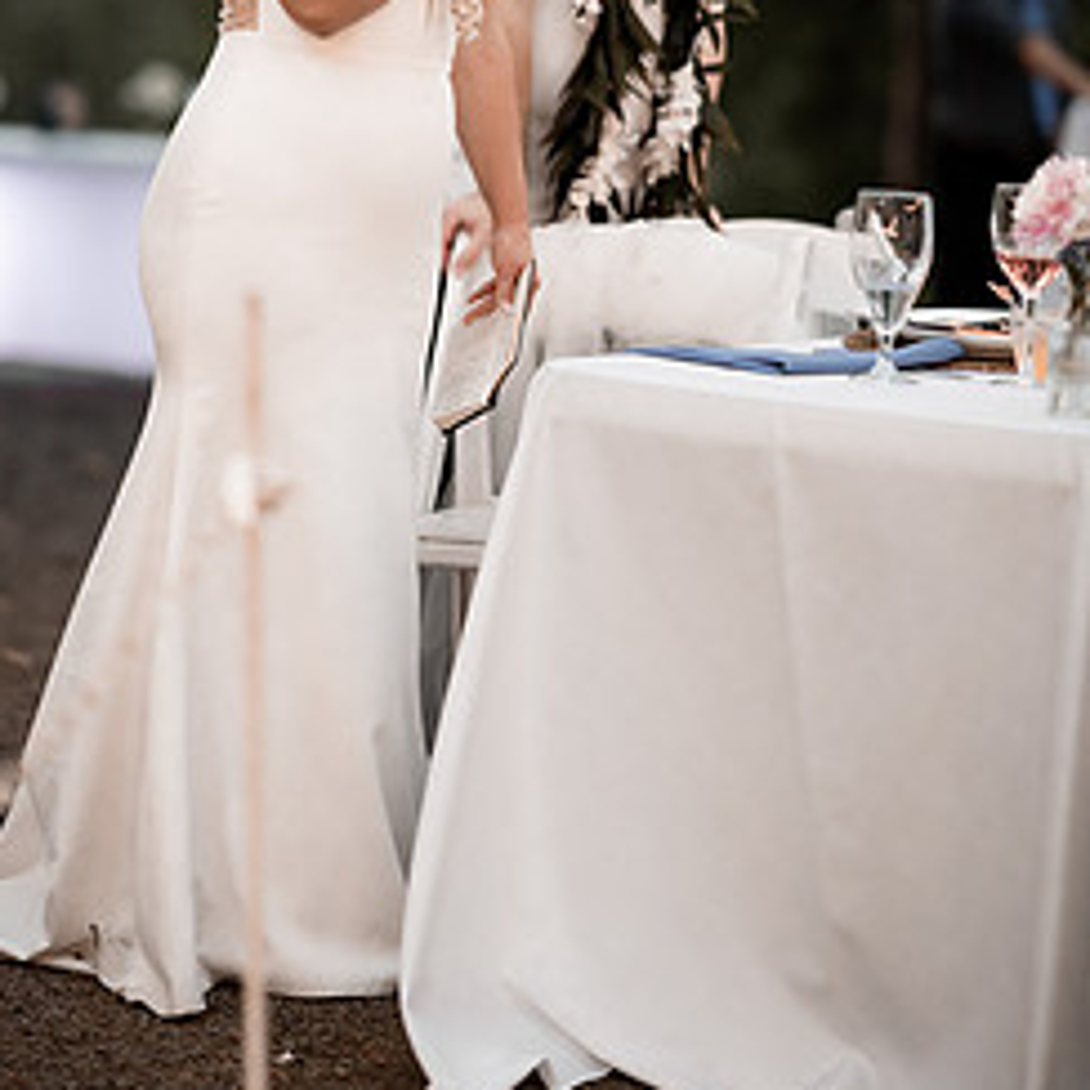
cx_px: 438
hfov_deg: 13.1
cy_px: 116
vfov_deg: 13.0
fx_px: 4738
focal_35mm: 133
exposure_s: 1/400
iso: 1600
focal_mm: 85
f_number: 1.4
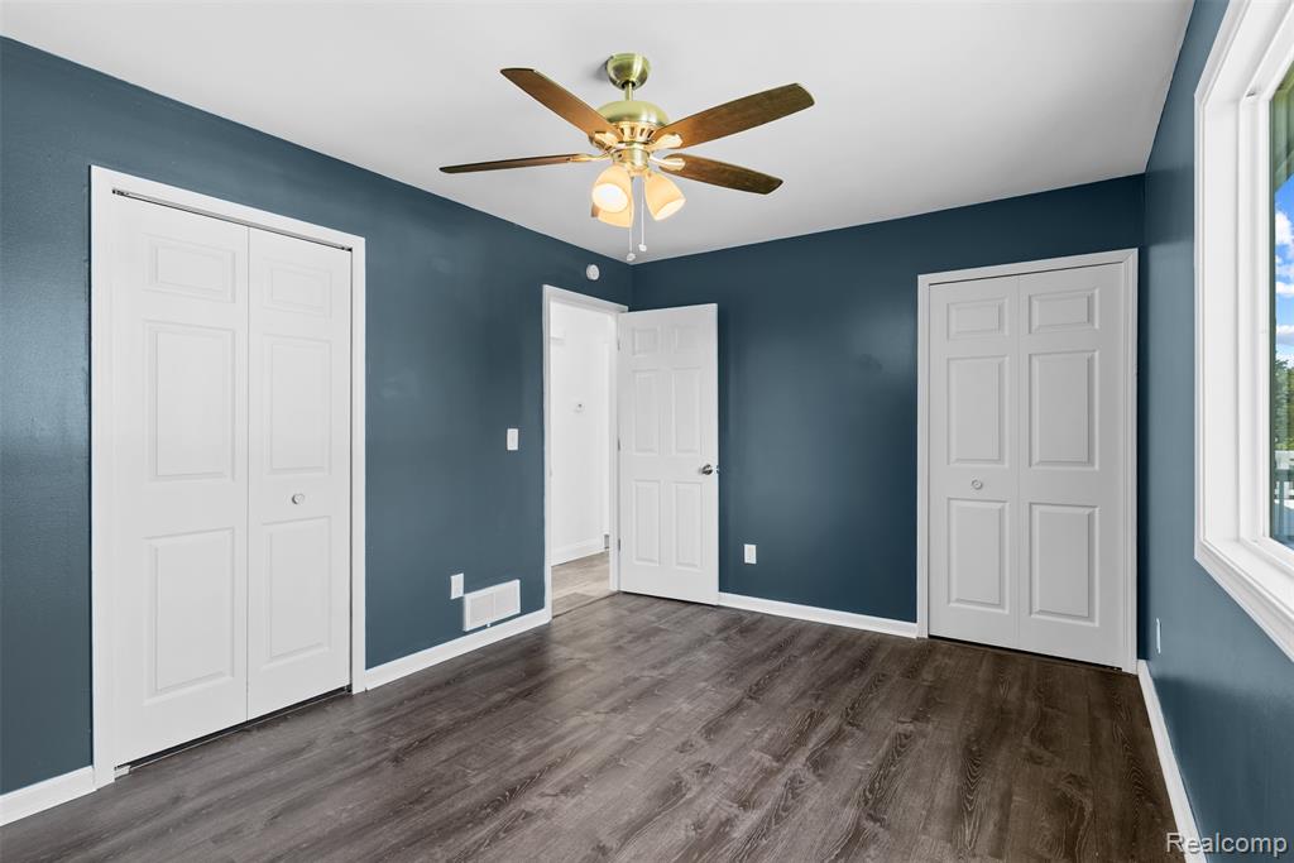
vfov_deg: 70.5
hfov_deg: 93.3
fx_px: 611
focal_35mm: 17
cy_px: 432
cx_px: 647
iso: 250
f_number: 8
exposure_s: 4
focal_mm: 17
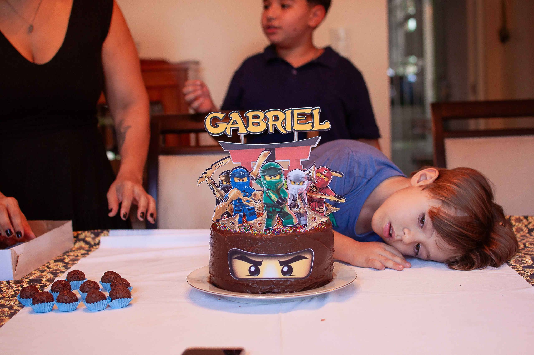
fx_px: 778
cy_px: 178
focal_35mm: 52
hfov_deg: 37.9
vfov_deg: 25.7
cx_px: 267
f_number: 3.2
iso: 200
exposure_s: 1/200
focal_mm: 35
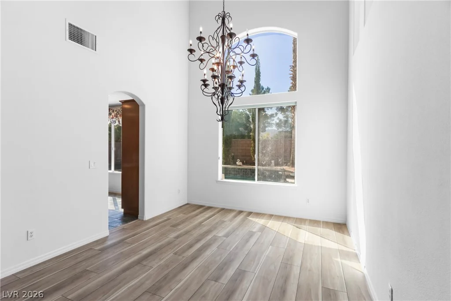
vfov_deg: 70.5
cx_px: 226
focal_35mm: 17
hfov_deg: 93.3
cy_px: 150
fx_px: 213
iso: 400
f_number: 8
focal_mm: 17
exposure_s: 1/60
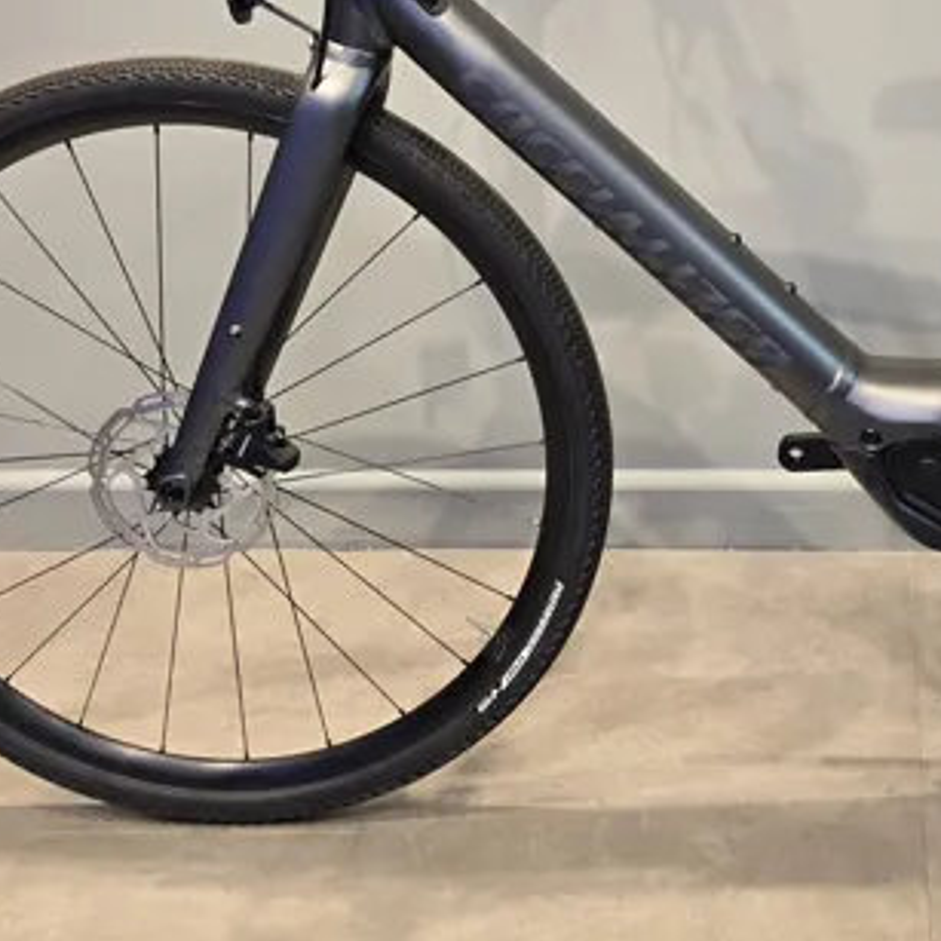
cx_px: 785
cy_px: 74
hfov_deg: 31.2
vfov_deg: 30.6
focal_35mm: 53
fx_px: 1630
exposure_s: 1/50
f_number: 1.7
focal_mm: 6.3
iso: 100
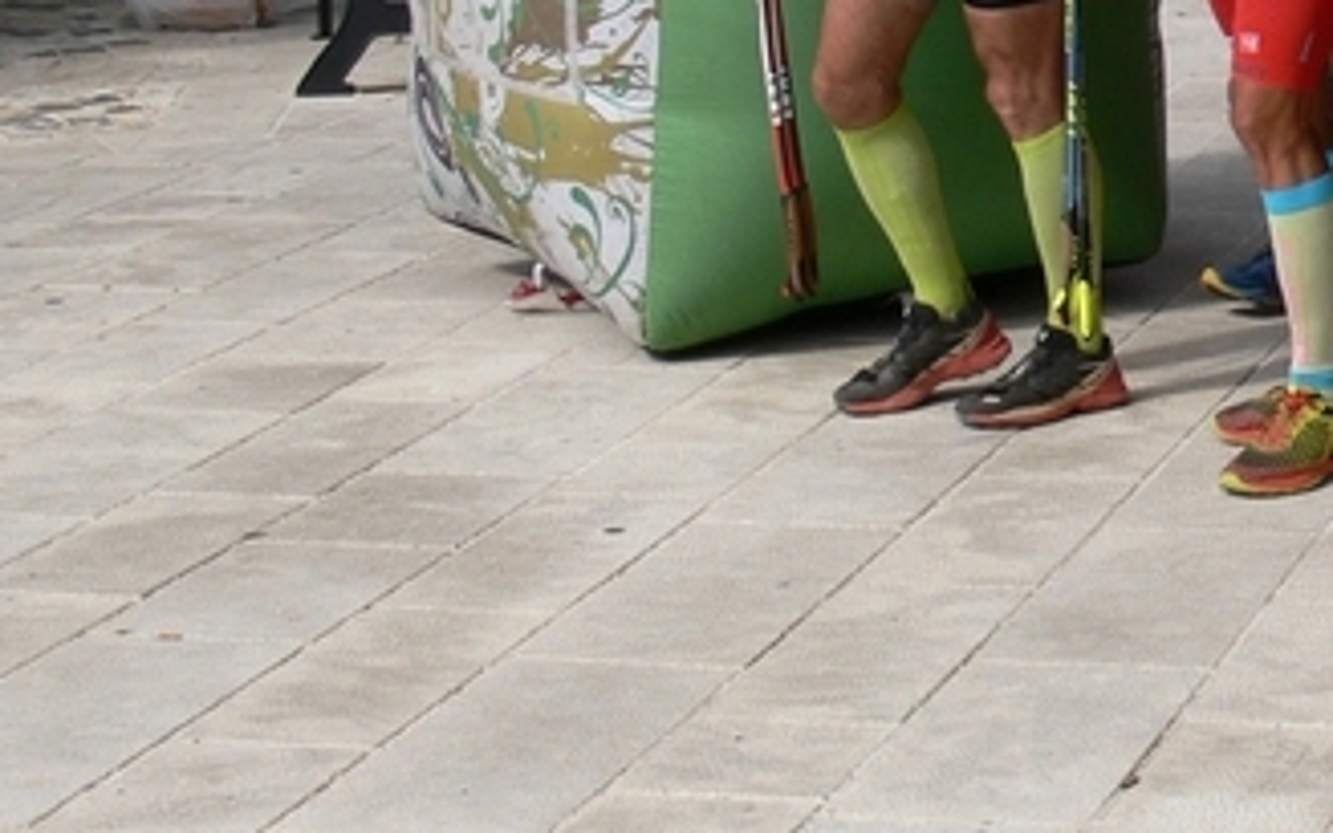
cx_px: 1853
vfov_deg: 10.8
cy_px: -459
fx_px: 4214
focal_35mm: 116
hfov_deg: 16.7
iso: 80
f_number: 5.6
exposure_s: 1/200
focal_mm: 7.4
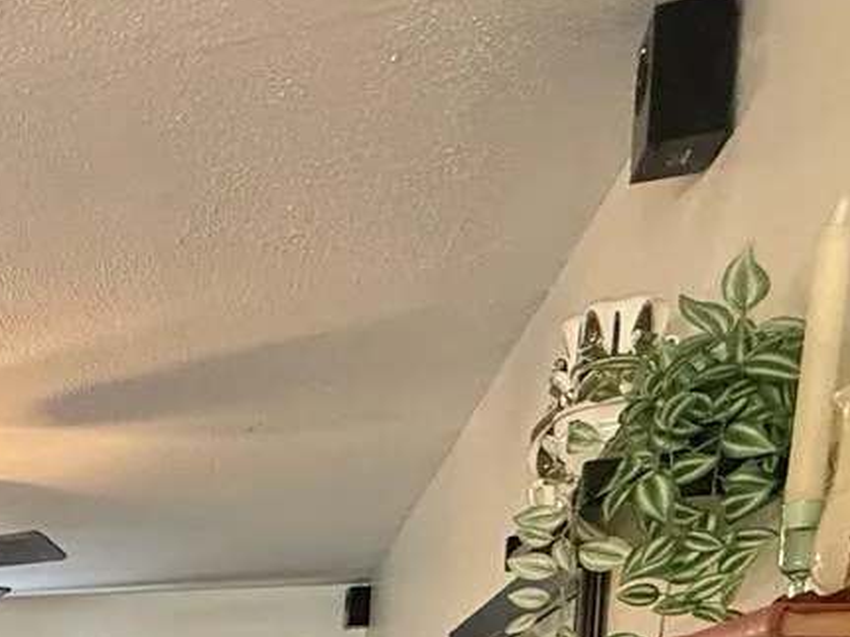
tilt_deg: -3.9
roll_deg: -1.3
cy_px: 884
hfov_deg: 28.5
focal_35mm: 52
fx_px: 1277
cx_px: -316
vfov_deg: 23.8
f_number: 2.2
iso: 320
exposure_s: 1/60
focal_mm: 2.22
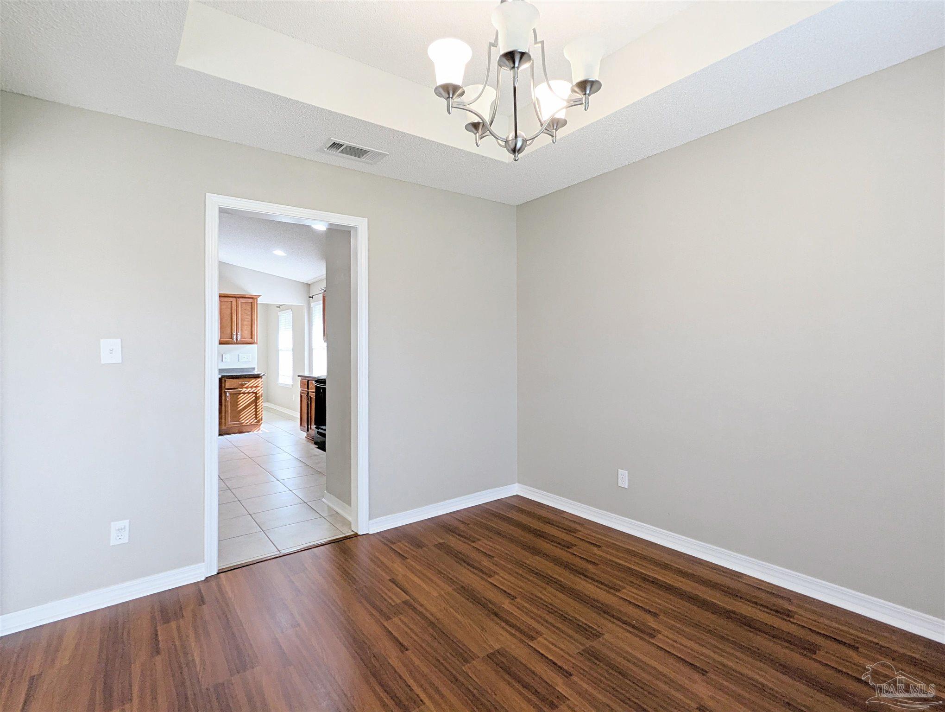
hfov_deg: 94.4
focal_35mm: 16
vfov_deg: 78.2
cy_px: 356
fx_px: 437
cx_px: 472
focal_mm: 2.35
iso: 62
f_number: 2.2
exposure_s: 1/30
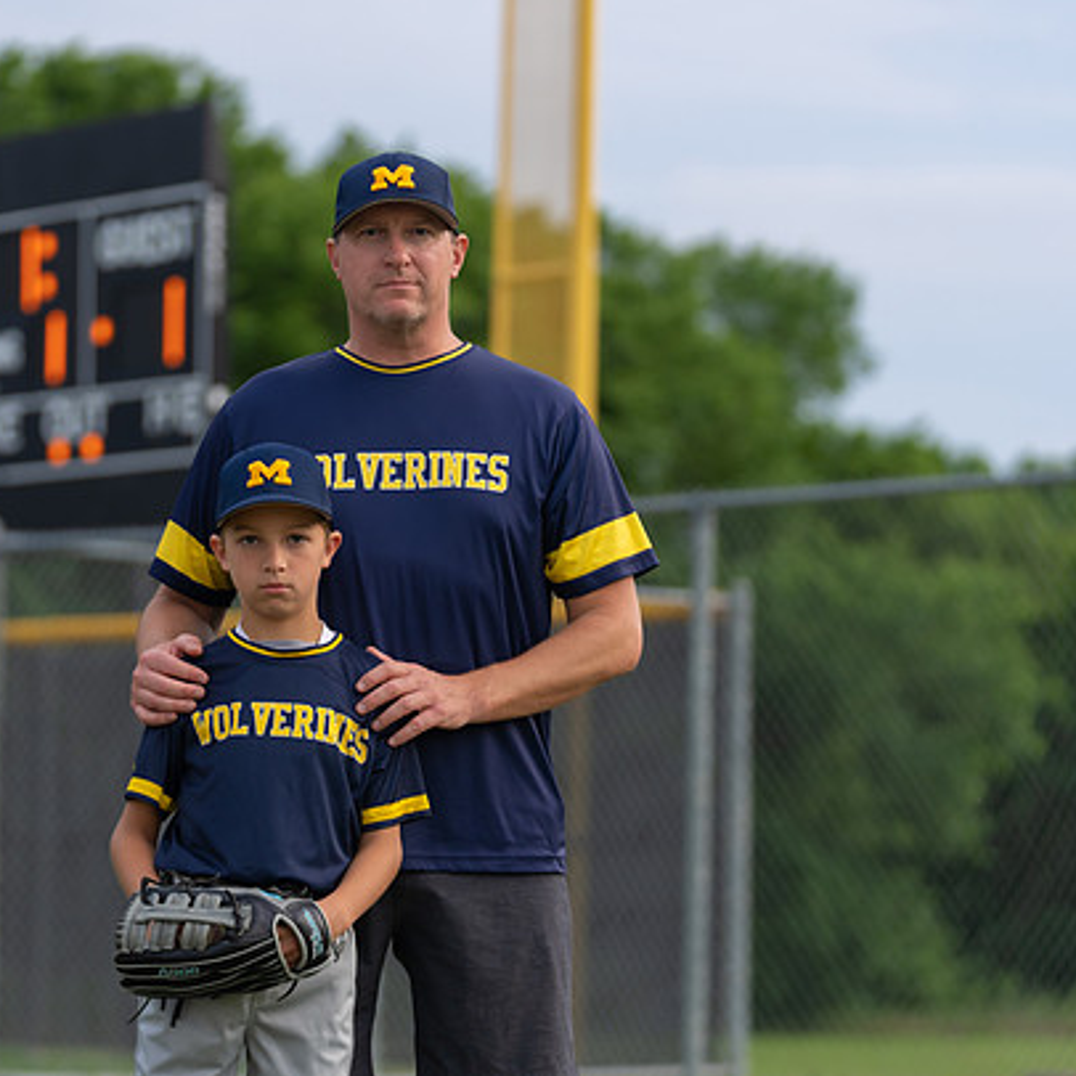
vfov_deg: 11.7
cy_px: 543
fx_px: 5240
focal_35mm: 149
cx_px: 361
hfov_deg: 11.7
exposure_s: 1/320
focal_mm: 113
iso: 200
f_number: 2.8
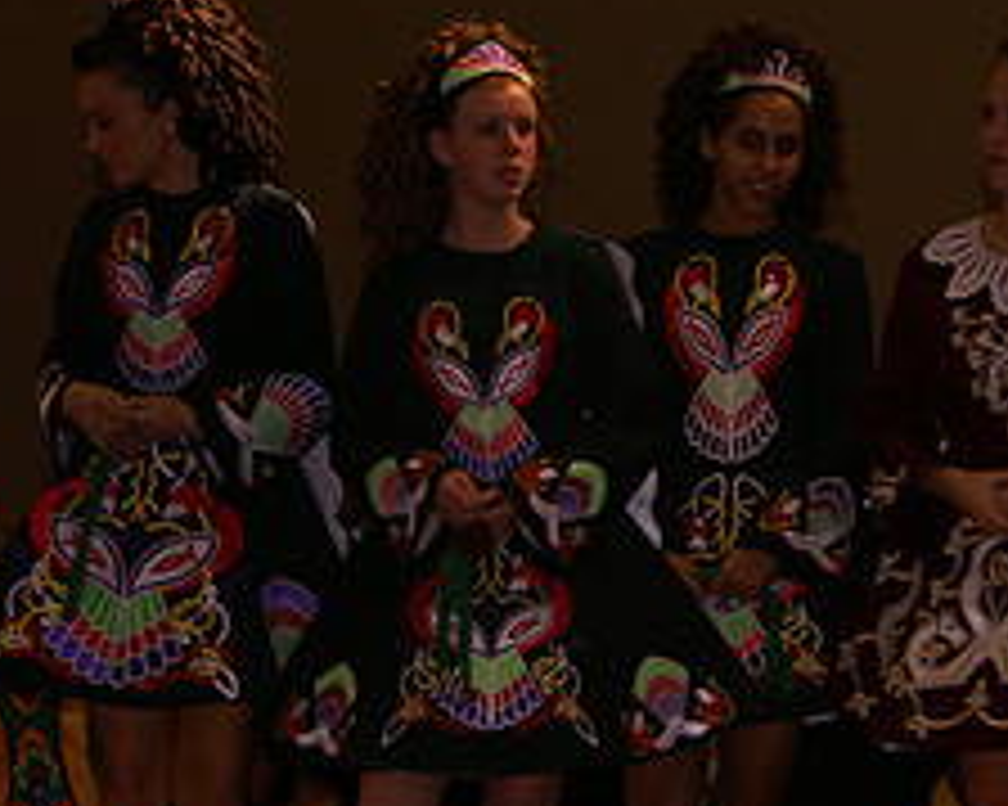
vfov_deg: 6.1
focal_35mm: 255
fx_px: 7604
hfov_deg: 7.5
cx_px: 1233
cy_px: 374
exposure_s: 1/125
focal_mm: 70
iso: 400
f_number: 5.6
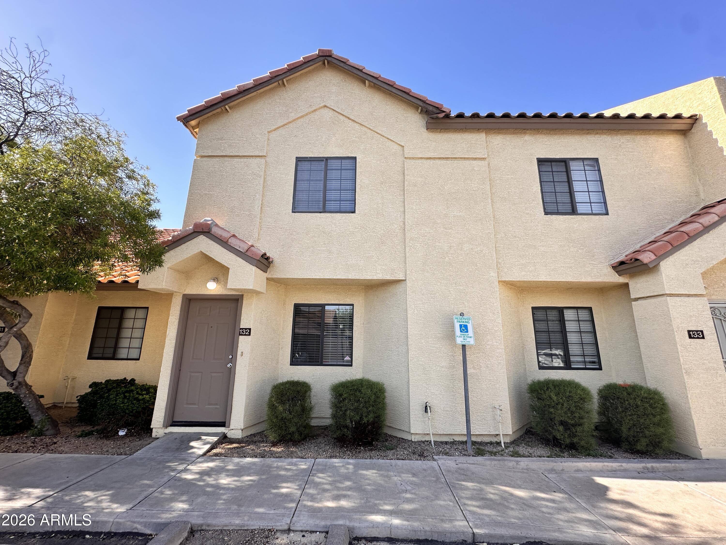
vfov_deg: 85.7
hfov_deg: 102.1
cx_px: 363
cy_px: 272
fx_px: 294
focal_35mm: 14
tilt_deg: +13.3
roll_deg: -0.8
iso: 40
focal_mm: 2.22
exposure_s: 1/754
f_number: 2.2
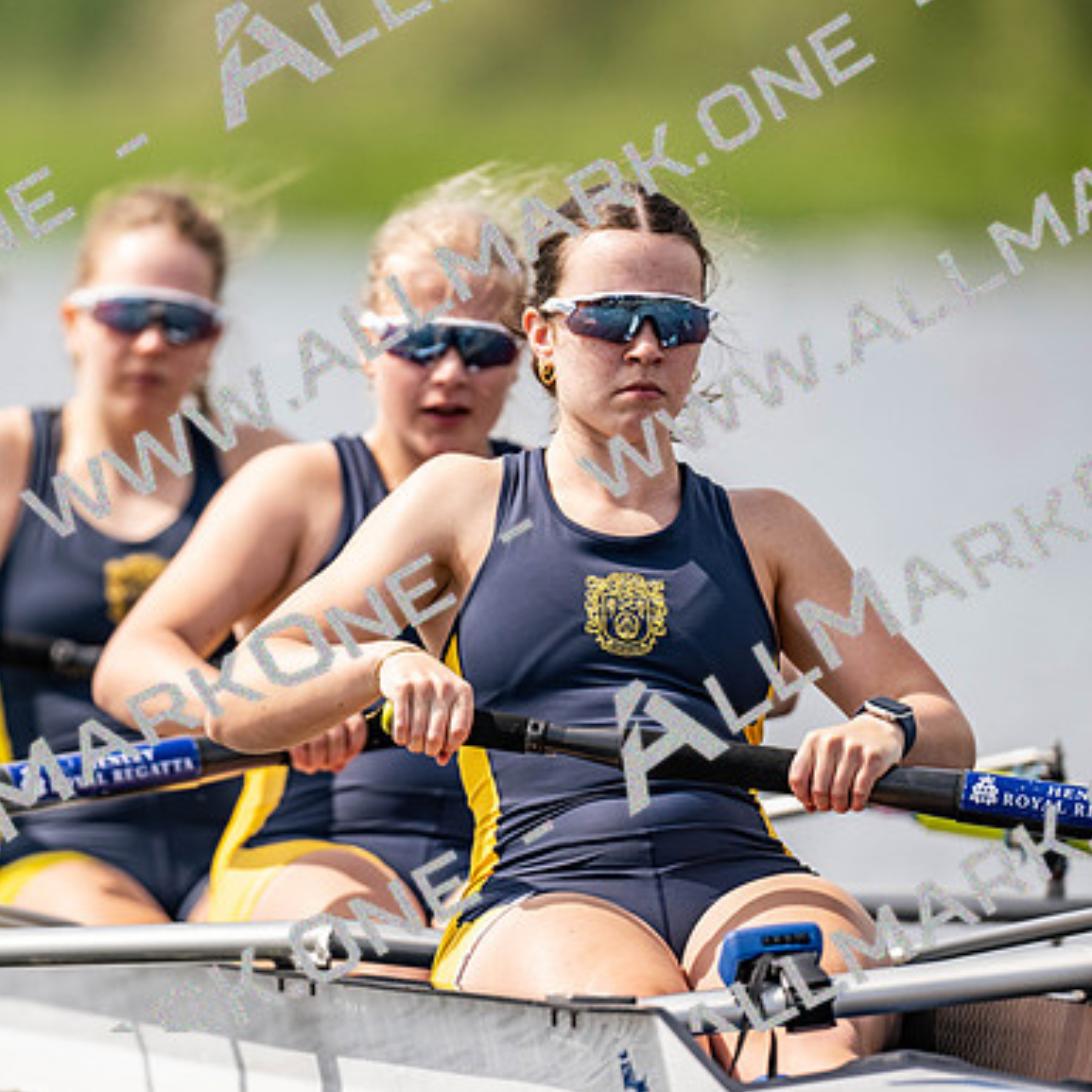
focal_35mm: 769
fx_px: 27446
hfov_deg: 2.3
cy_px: 546
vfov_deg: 2.3
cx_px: 372
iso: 320
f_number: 4
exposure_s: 1/2500
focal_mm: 600
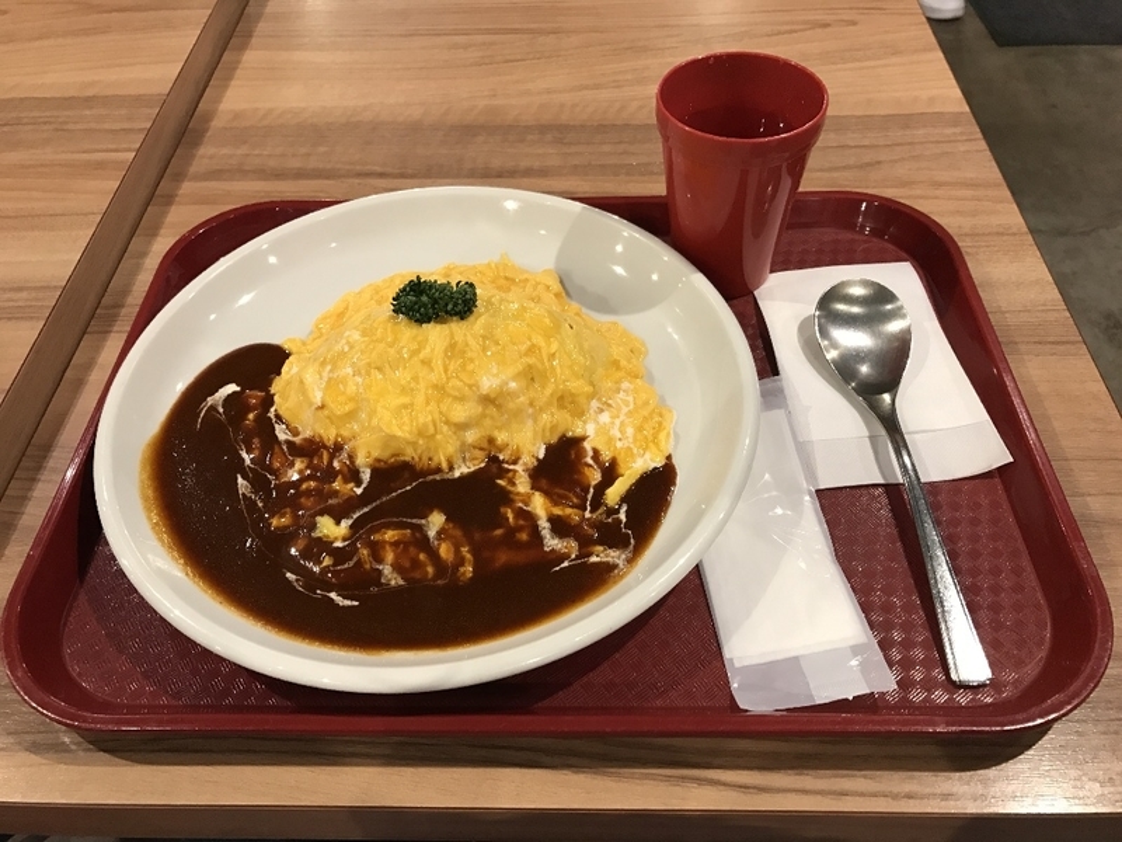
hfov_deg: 63.4
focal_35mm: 28
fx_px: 908
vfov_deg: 49.7
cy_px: 421
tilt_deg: -50.1
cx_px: 561
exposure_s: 1/17
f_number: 1.8
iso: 64
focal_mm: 3.99
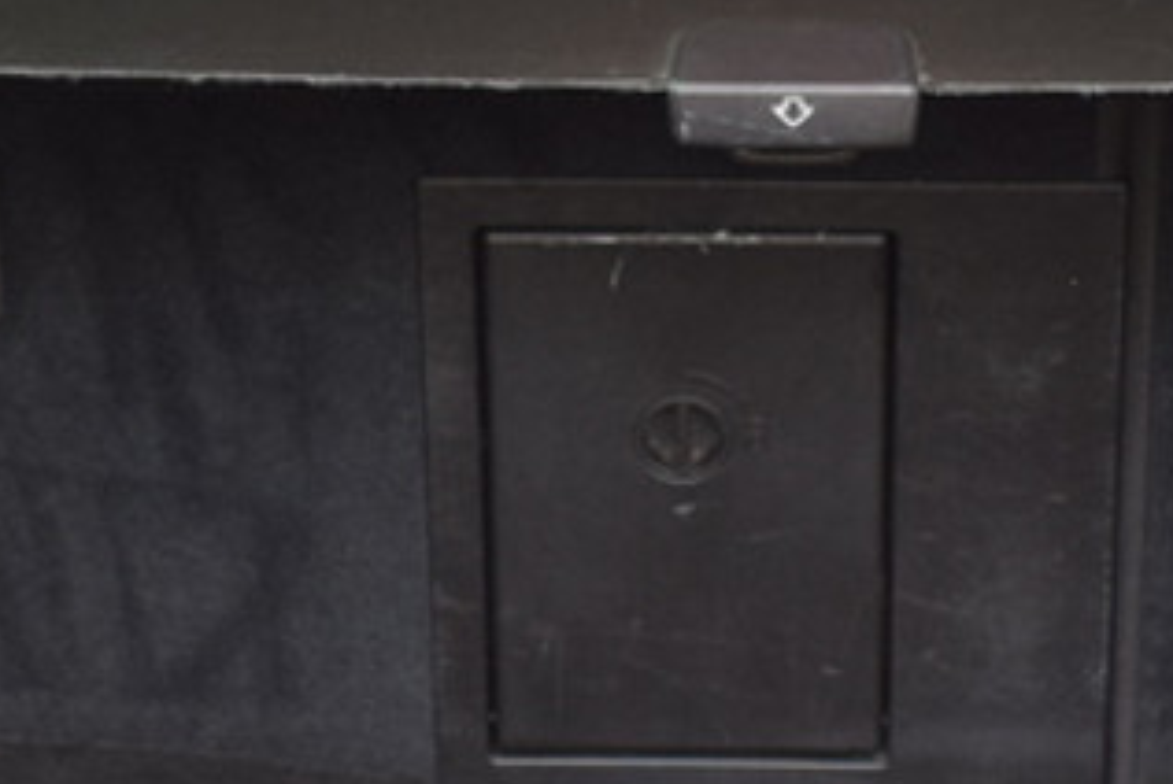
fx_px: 5609
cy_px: 619
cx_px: 770
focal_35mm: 172
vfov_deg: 8.0
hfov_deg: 11.9
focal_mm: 26
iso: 400
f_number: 4.2
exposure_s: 1/80
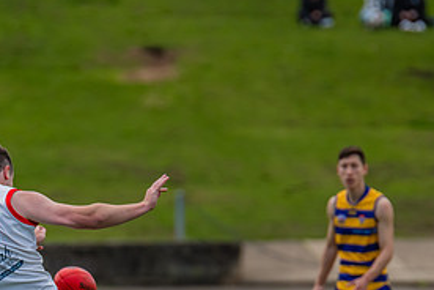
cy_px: 280
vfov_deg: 1.4
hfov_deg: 2.1
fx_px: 11850
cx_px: 10
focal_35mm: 983
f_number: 6.3
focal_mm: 420
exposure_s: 1/1600
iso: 800
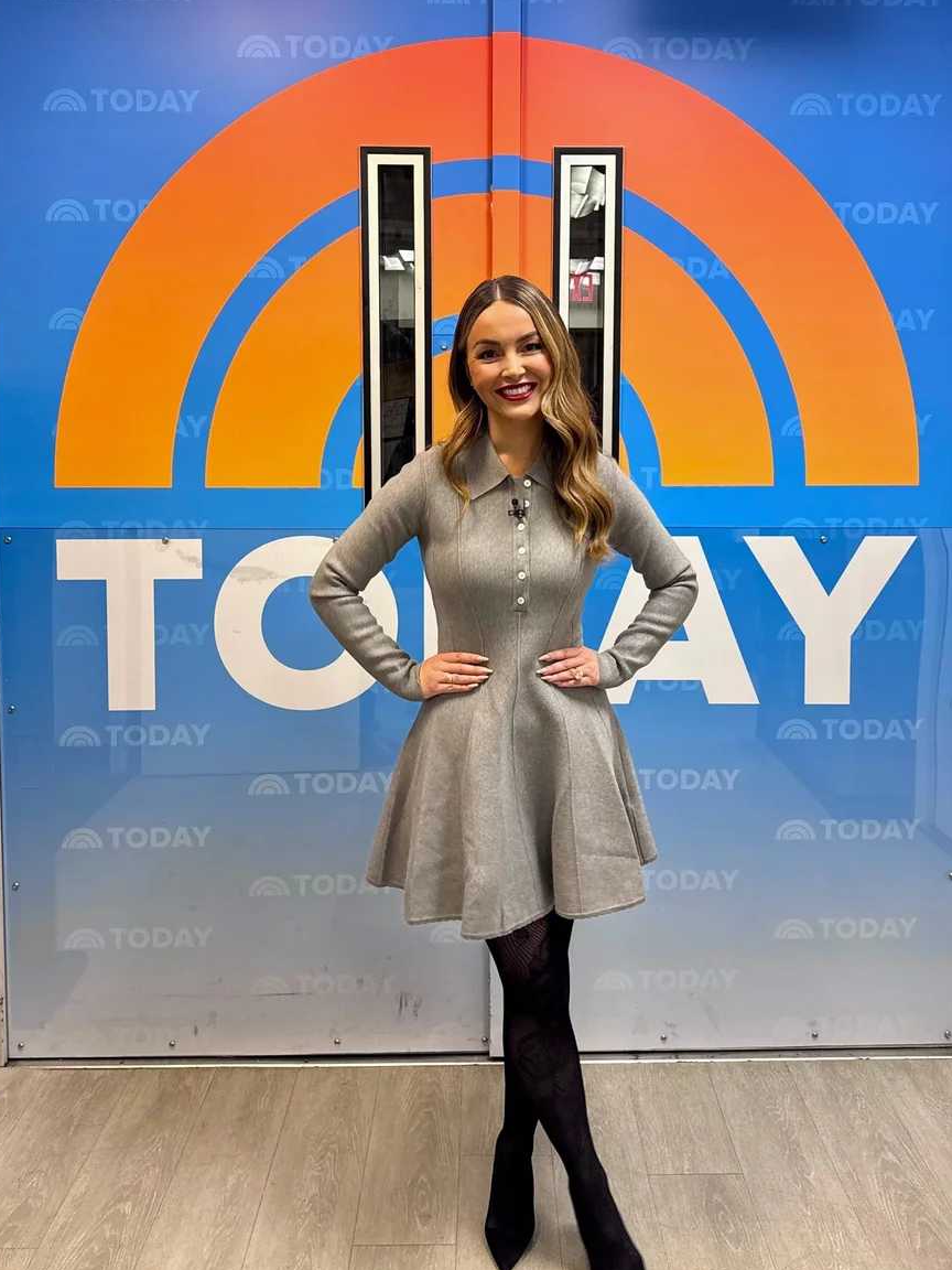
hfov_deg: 54.9
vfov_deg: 69.4
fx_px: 917
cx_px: 482
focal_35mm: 25
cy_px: 641
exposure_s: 1/60
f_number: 1.78
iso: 200
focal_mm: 6.76
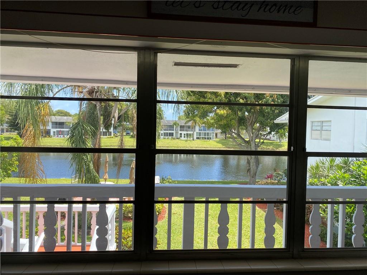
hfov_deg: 67.3
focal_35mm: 26
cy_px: 138
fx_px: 276
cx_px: 184
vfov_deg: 53.1
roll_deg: -2.4
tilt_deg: -0.8
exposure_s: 1/852
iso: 32
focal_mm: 4.25
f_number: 1.8
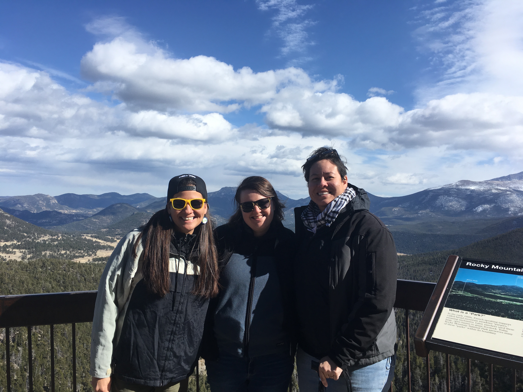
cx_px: 262
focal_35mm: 29
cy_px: 196
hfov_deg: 61.7
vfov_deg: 48.2
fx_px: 438
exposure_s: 1/1709
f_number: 2.2
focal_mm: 4.15
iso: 25
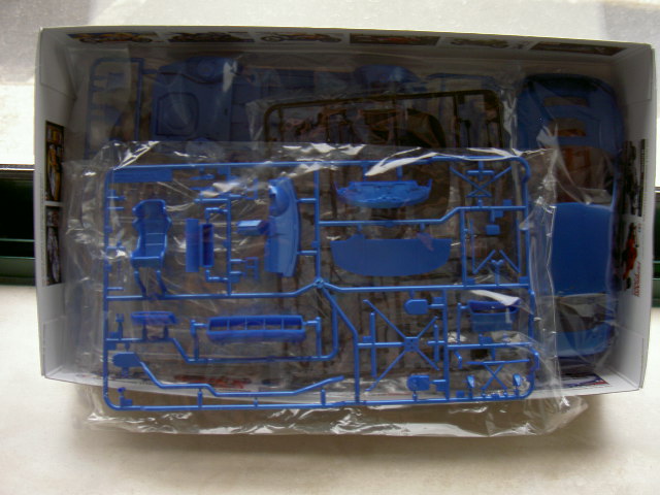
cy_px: 248
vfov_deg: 36.8
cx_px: 330
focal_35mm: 39
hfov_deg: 47.9
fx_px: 744
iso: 50
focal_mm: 8
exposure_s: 1/8
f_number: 2.8
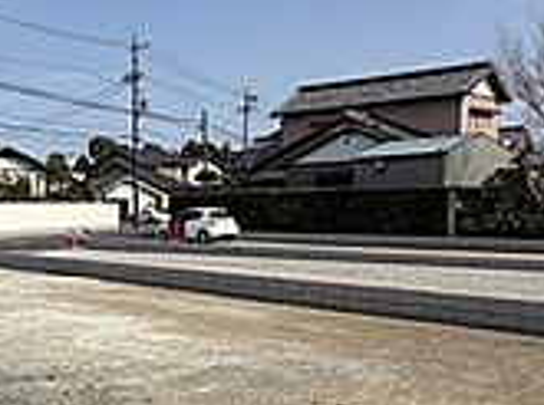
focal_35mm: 51
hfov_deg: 33.8
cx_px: -20
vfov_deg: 28.0
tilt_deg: -7.7
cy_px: 314
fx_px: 800
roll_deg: +0.8
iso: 20
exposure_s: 1/1285
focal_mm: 2.22
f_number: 2.2
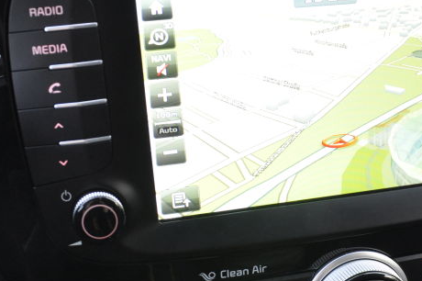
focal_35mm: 70
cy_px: 179
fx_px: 821
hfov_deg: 28.7
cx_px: 259
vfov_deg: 19.4
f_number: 4
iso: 720
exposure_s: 1/60
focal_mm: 21
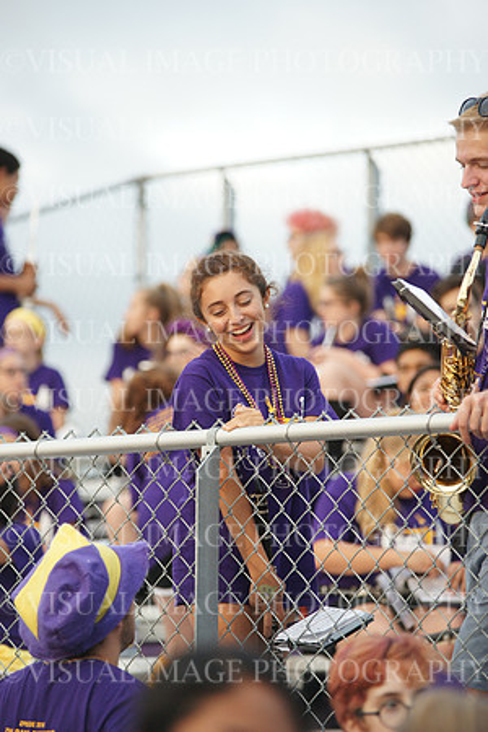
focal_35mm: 180
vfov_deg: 11.4
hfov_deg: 7.6
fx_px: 3660
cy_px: 366
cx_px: 244
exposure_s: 1/500
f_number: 4
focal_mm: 180
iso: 800
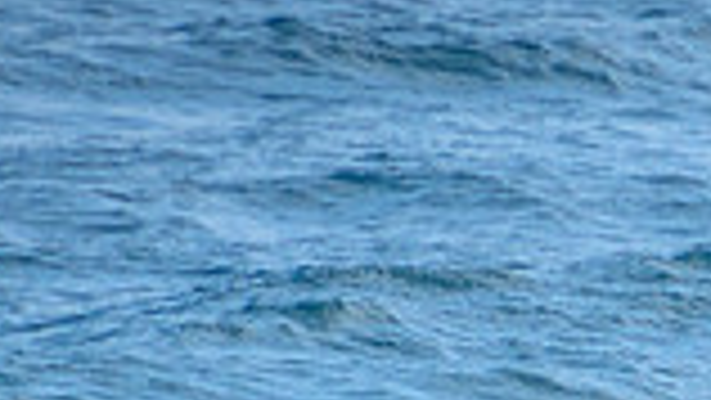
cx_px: 1173
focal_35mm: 1890
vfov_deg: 0.6
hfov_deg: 1.1
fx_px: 35644
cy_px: 336
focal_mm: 400
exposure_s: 1/1250
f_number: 5.6
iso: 500
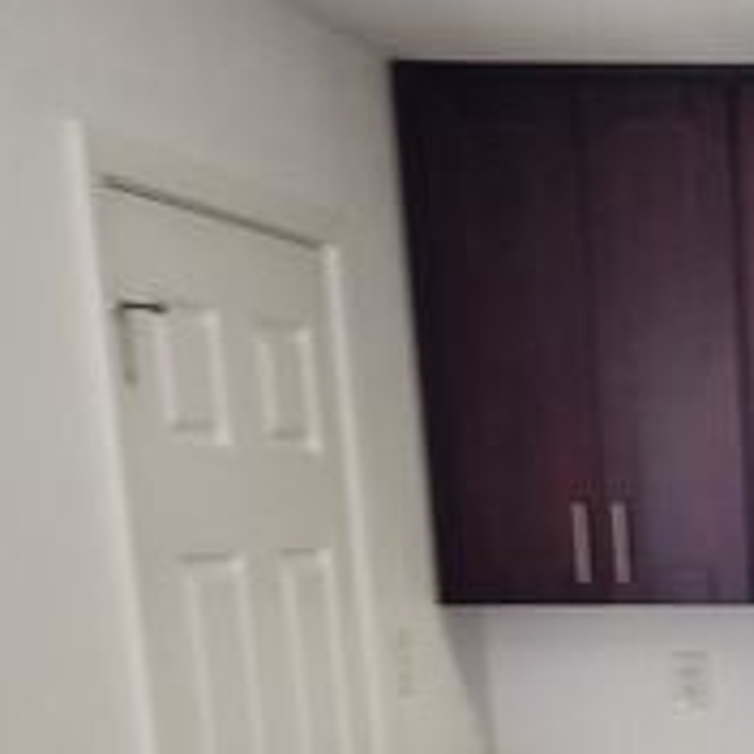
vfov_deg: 20.4
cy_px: 1002
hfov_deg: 19.5
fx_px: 1898
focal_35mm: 77
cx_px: 1142
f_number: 1.8
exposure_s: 1/120
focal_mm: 6.4
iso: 80
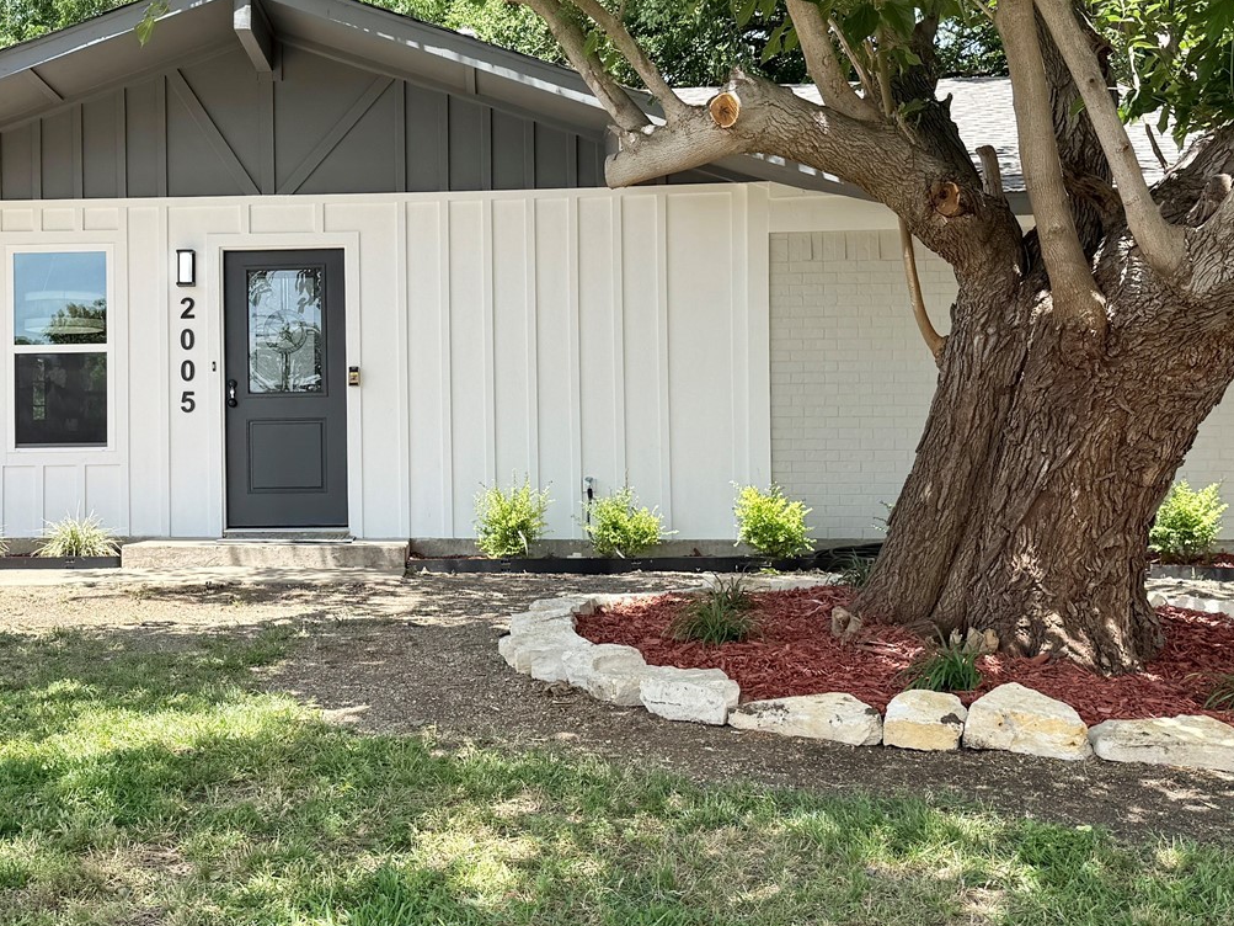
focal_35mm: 49
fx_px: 1747
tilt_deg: +2.6
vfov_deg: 29.6
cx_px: 325
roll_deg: +1.4
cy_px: 409
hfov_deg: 38.0
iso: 80
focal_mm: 6.76
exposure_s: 1/2053
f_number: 1.78
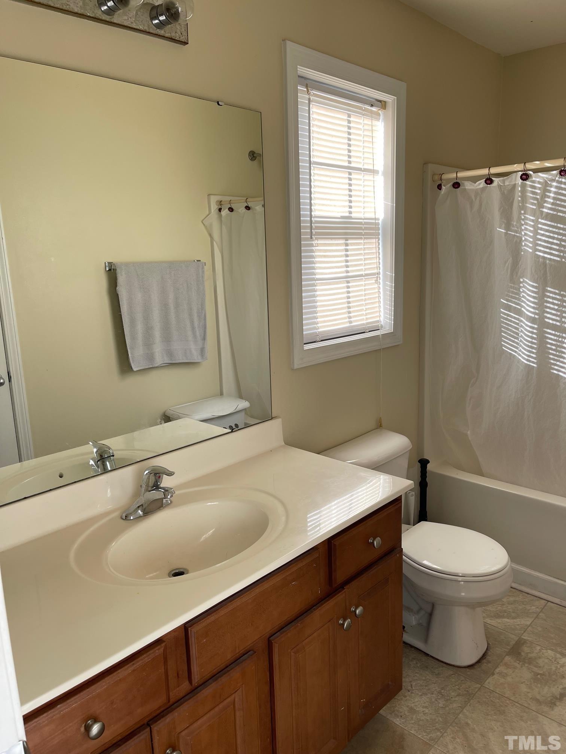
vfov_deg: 67.3
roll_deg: +1.6
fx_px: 567
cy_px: 377
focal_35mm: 26
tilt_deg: -10.9
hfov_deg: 53.1
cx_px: 283
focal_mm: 5.1
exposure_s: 1/121
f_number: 1.6
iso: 40
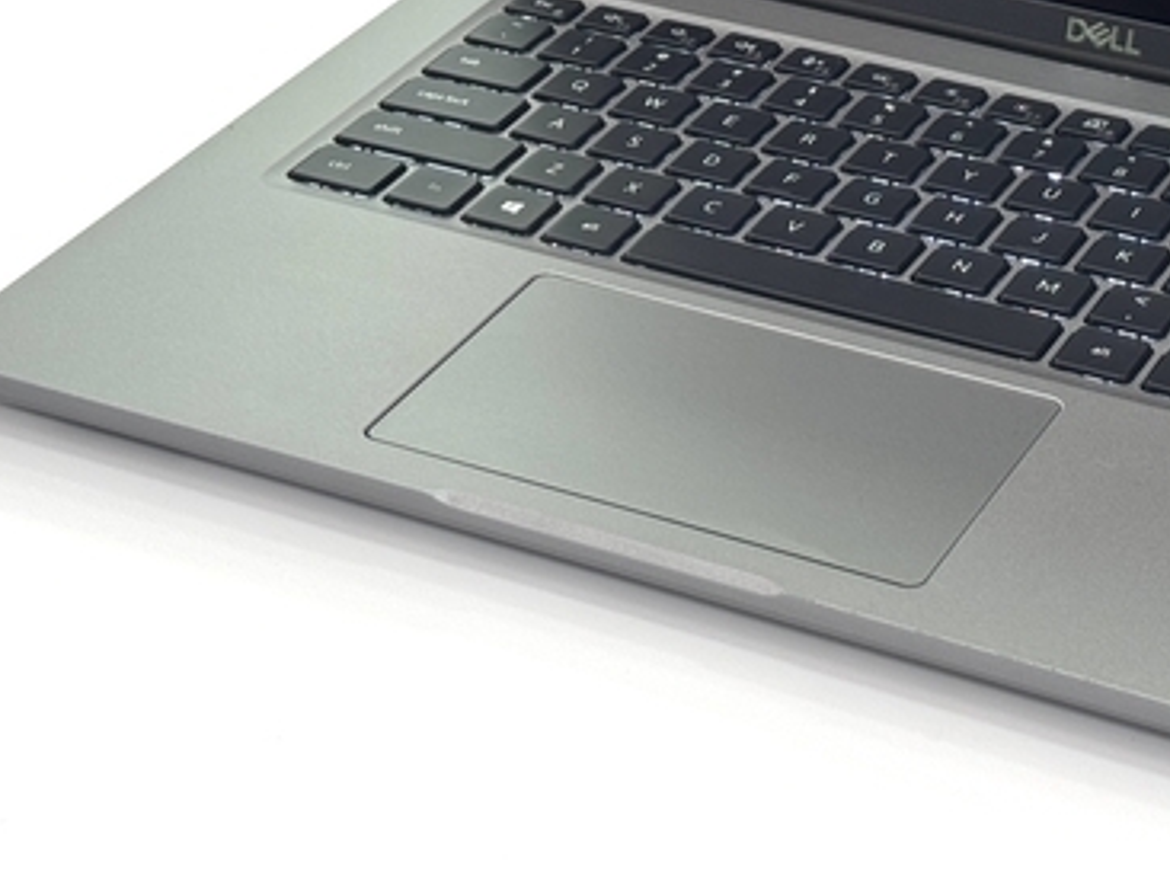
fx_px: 3547
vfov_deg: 13.8
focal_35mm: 105
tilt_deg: -24.3
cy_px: -42
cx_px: 873
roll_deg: -0.2
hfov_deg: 18.6
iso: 64
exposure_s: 1/100
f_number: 1.78
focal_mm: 6.76
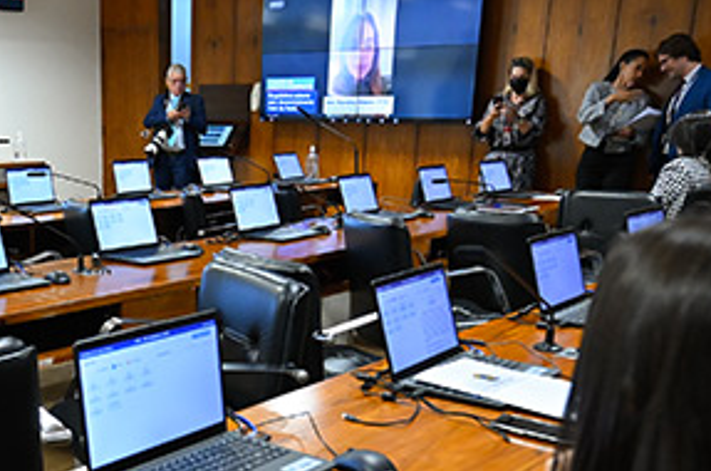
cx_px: 220
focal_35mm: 45
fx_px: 887
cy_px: 364
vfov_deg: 29.2
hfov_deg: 42.9
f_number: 2.8
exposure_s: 1/160
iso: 2000
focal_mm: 15
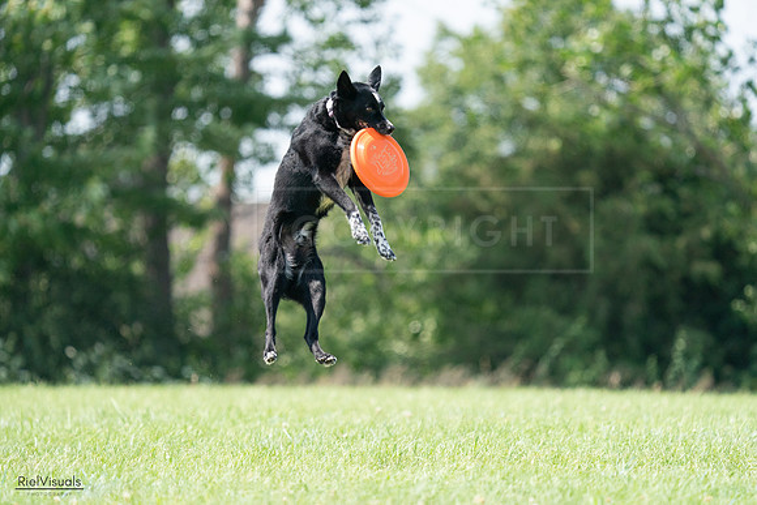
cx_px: 378
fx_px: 7740
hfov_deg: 5.6
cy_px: 252
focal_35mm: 368
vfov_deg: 3.7
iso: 2500
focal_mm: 368
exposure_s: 1/4000
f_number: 6.3
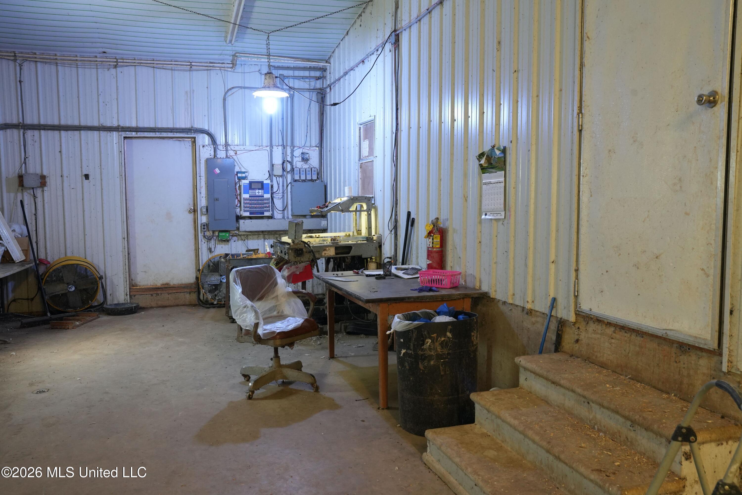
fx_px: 618
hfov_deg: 61.9
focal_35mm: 30
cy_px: 248
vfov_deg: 43.6
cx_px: 371
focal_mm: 30
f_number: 8
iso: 2000
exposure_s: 1/13
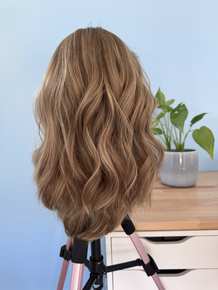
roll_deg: +1.5
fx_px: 202
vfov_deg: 71.6
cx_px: 109
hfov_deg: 56.8
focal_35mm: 24
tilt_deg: -4.7
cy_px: 145
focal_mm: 6.76
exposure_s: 1/100
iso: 125
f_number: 1.78
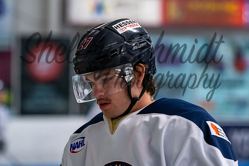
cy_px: 83
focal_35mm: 202
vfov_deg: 6.8
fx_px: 1401
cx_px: 124
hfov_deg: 10.2
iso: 2000
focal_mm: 135
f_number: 3.2
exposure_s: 1/800
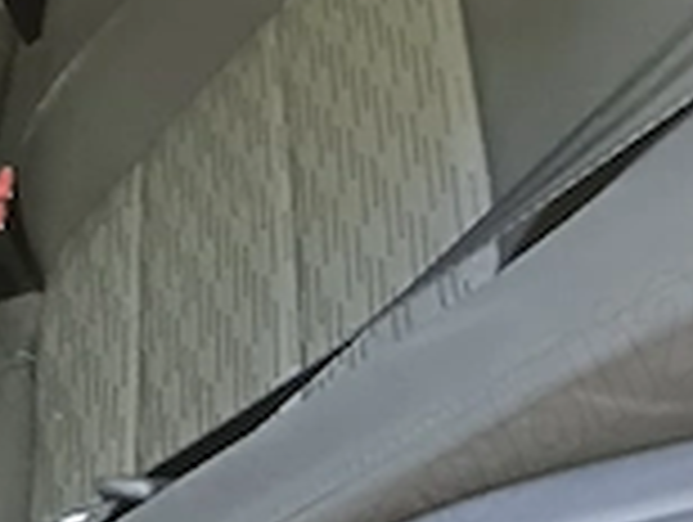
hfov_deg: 17.1
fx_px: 2105
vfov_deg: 13.3
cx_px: -306
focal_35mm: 105
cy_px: -284
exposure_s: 1/25
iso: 961
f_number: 1.9
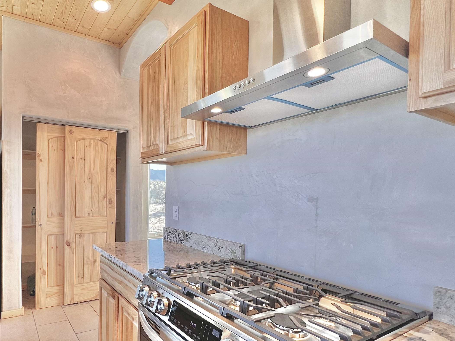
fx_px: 250
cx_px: 139
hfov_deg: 80.7
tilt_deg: -2.3
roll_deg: -0.7
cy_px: 197
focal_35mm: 19
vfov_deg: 68.3
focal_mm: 1.57
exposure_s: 1/120
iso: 80
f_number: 1.8
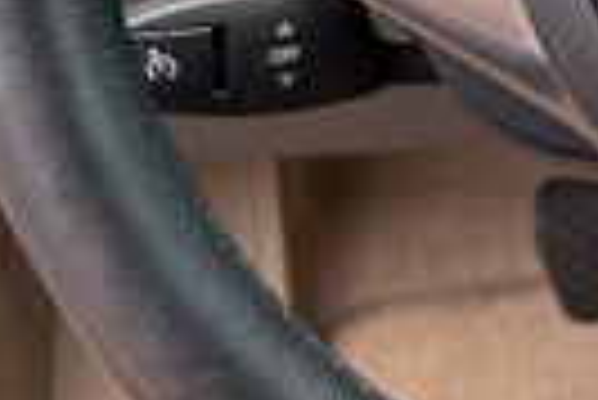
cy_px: -162
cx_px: 1039
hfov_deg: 15.0
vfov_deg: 11.1
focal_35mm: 120
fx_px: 1995
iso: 80
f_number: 1.78
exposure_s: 1/232
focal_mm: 6.76
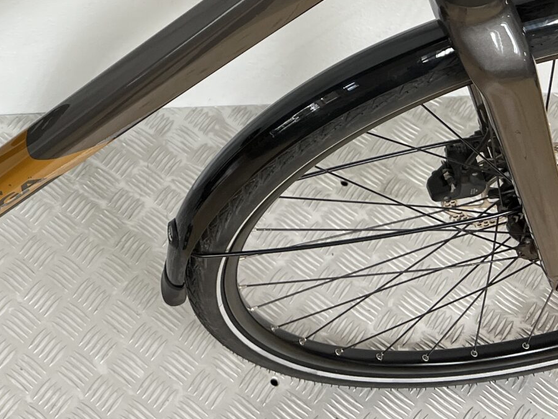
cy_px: -122
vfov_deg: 18.5
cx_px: -42
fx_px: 1193
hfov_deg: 24.7
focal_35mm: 74
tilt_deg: -48.3
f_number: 1.5
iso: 80
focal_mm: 5.7
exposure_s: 1/100
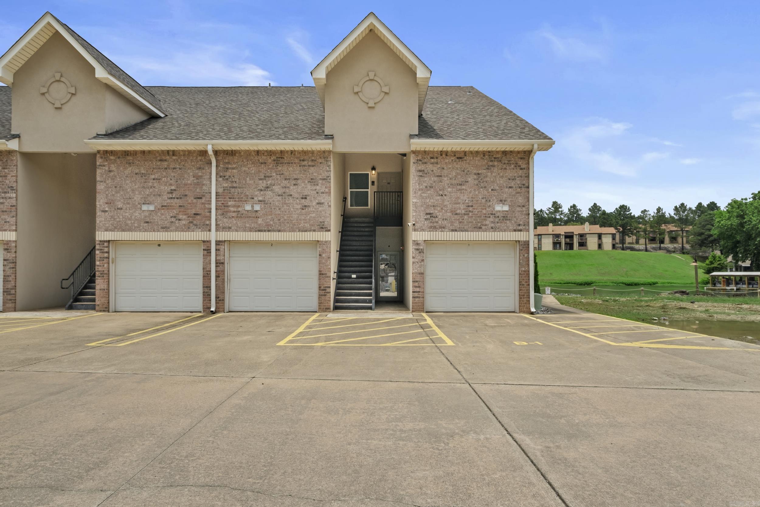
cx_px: 380
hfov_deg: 78.6
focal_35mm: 22
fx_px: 464
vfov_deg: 57.2
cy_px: 254
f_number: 10
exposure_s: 1/100
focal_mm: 14.5
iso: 400
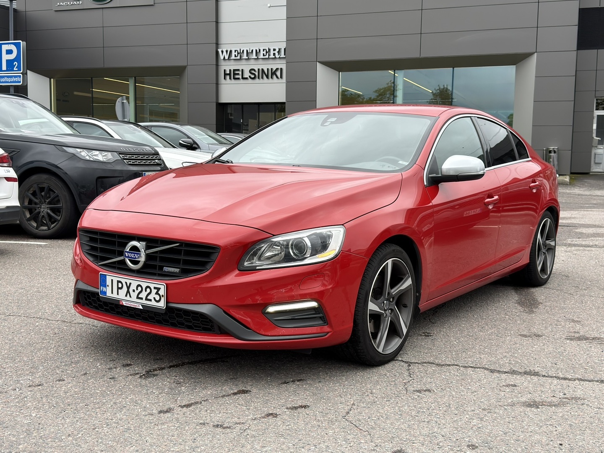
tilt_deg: -5.6
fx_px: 733
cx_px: 302
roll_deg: -0.8
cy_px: 226
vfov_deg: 34.3
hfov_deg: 44.8
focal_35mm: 42
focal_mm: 6.76
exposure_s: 1/429
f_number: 1.78
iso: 64
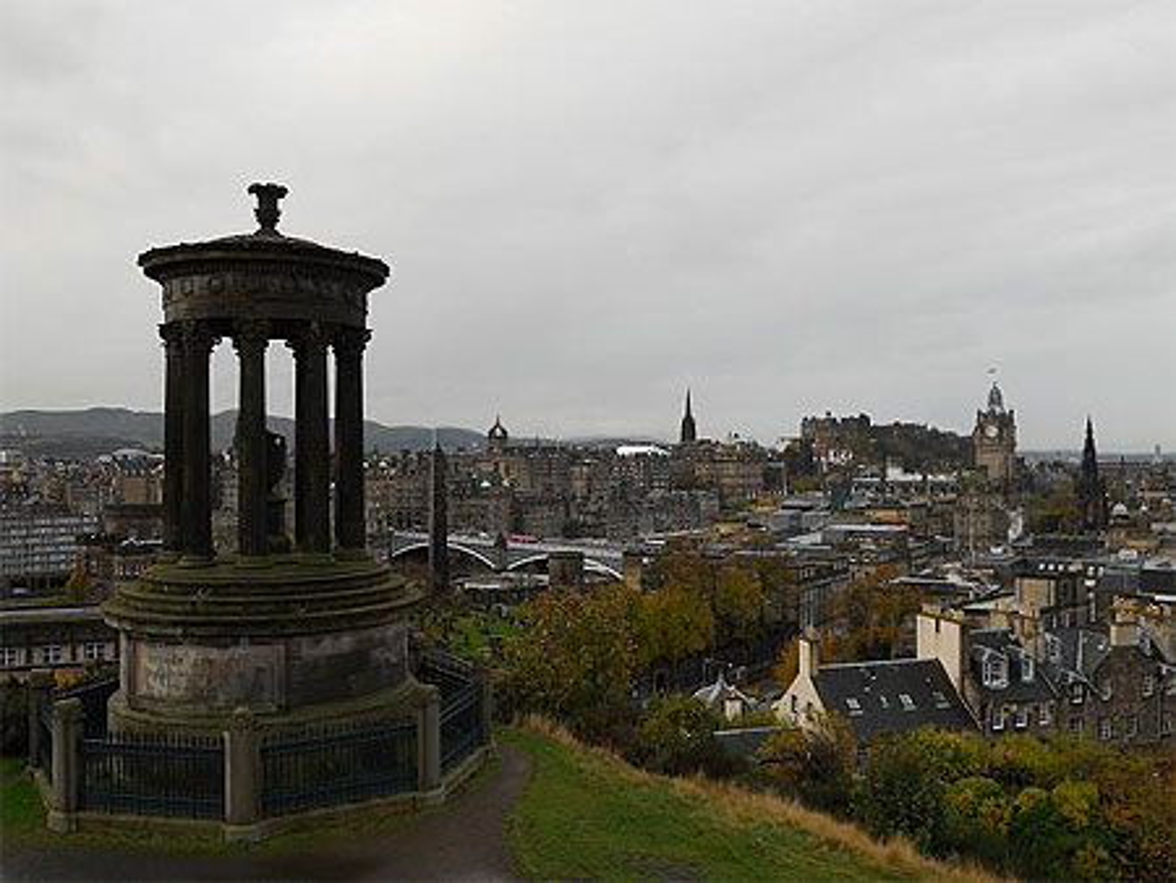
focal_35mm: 32
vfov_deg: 44.2
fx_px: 1088
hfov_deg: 56.8
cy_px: 442
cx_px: 588
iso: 80
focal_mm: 5.7
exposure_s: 1/320
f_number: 2.8
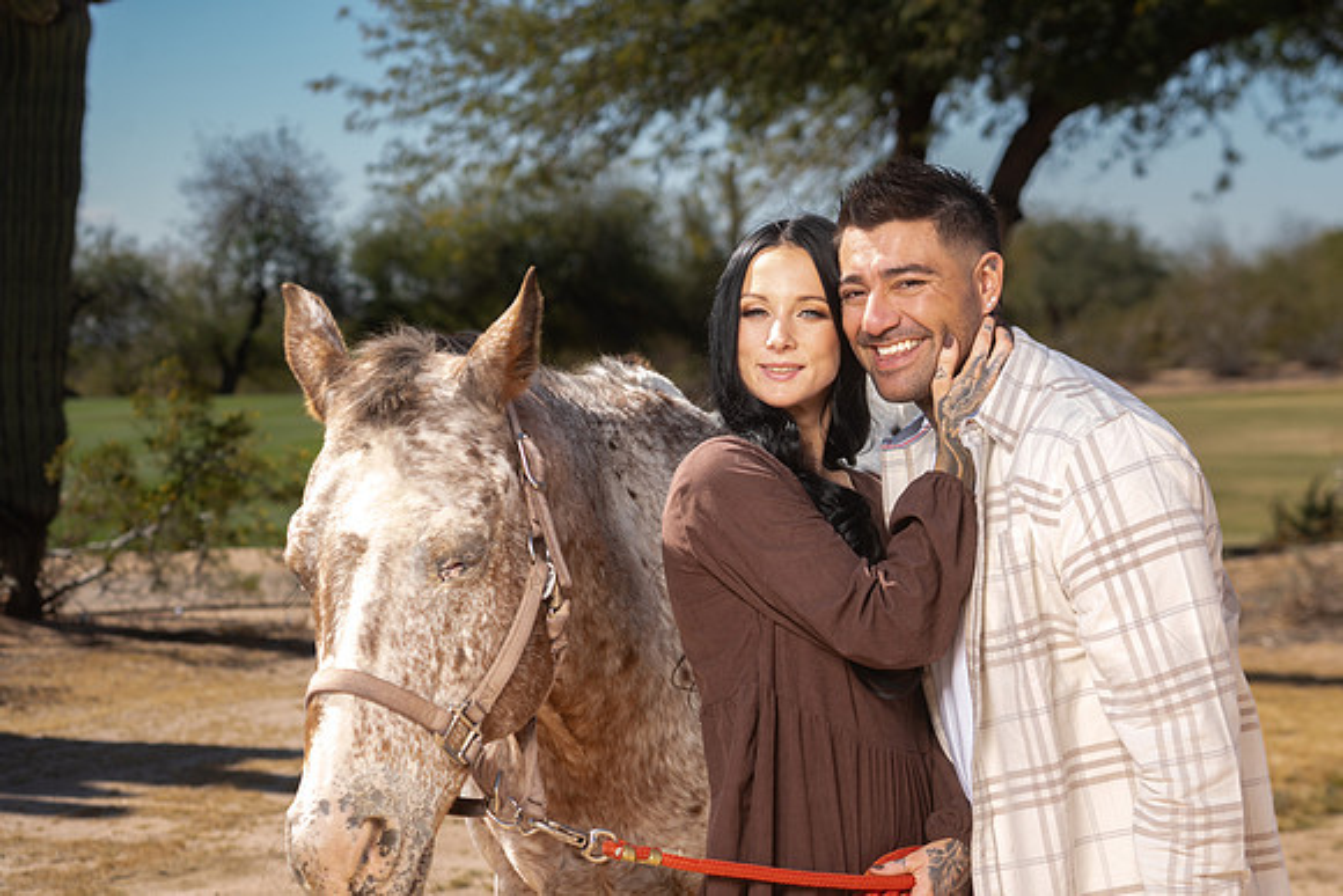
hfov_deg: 26.3
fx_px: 2873
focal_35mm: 77
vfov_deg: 17.7
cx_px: 672
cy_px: 448
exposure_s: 1/250
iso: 50
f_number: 5.6
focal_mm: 77
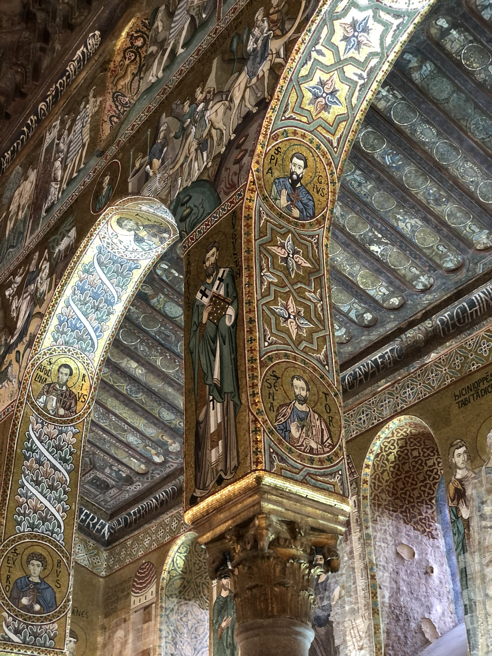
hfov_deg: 28.0
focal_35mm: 52
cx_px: 246
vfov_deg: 36.8
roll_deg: +0.7
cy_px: 328
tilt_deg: +35.0
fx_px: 985
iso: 160
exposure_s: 1/9
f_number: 2.4
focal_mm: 6
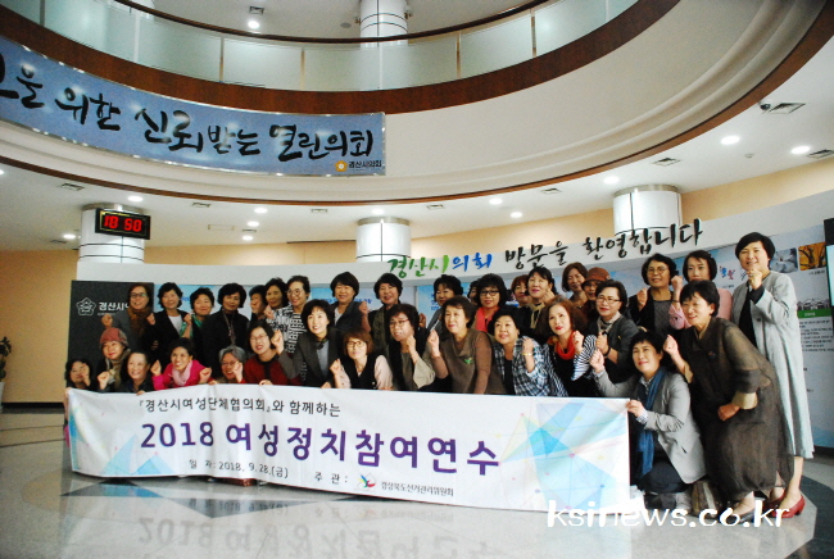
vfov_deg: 48.1
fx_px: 627
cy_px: 280
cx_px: 417
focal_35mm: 27
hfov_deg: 67.3
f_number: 6.3
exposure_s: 1/125
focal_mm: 18
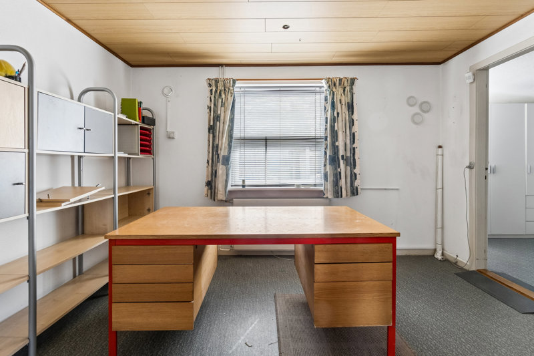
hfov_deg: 100.4
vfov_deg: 77.3
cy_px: 178
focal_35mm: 15
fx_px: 222
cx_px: 267
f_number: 8
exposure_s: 1/8
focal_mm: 10
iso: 640
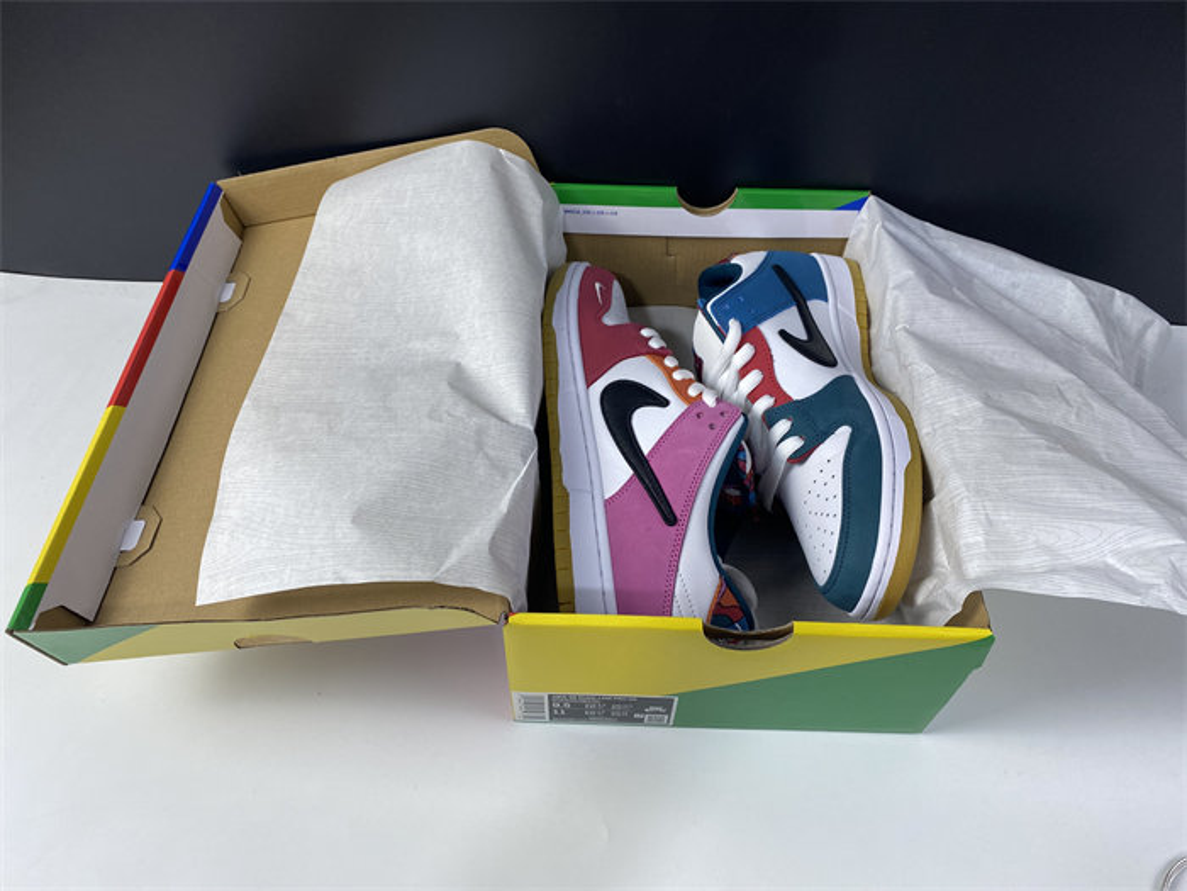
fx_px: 892
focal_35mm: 26
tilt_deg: -50.5
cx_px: 594
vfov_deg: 53.1
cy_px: 446
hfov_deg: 67.3
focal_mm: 4.25
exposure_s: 1/100
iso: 64
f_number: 1.8
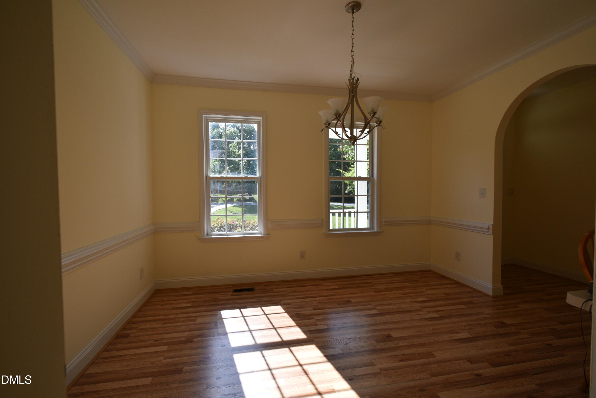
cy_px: 199
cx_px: 298
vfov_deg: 77.3
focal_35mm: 15
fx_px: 248
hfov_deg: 100.4
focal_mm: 10
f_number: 5.6
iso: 220
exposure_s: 1/250
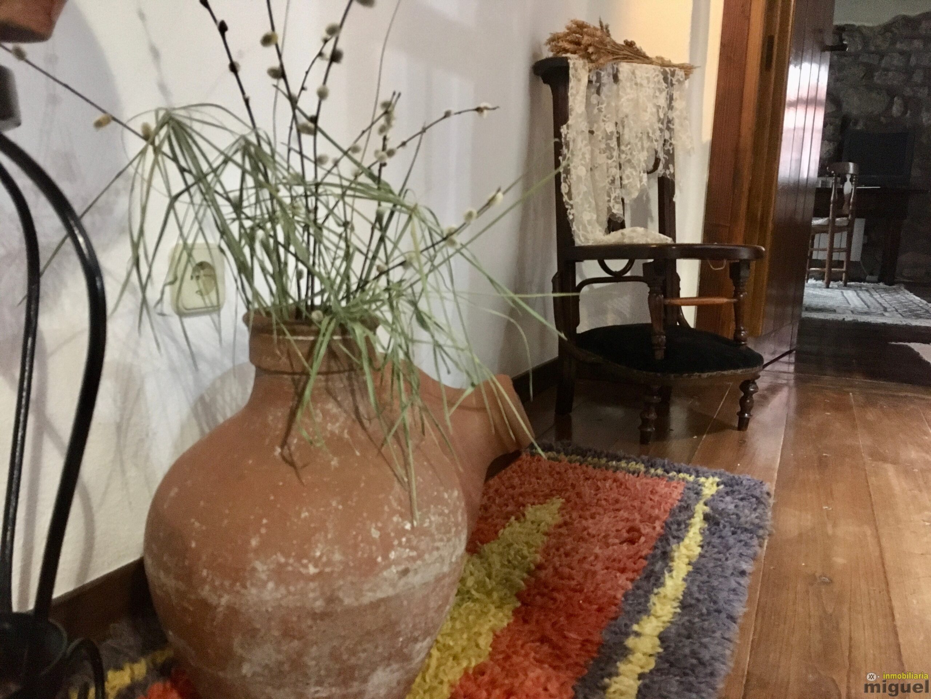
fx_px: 780
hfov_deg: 61.7
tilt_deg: -12.4
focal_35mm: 29
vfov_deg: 48.2
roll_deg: -1.5
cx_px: 466
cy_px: 350
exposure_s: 1/17
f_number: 2.2
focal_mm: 4.15
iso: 640
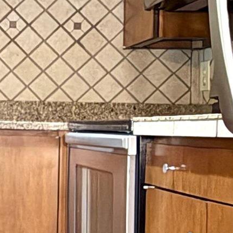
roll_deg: -1.9
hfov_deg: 17.3
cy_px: 126
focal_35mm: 88
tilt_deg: -0.5
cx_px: -141
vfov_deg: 19.7
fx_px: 670
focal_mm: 2.22
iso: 640
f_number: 2.2
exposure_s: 1/24
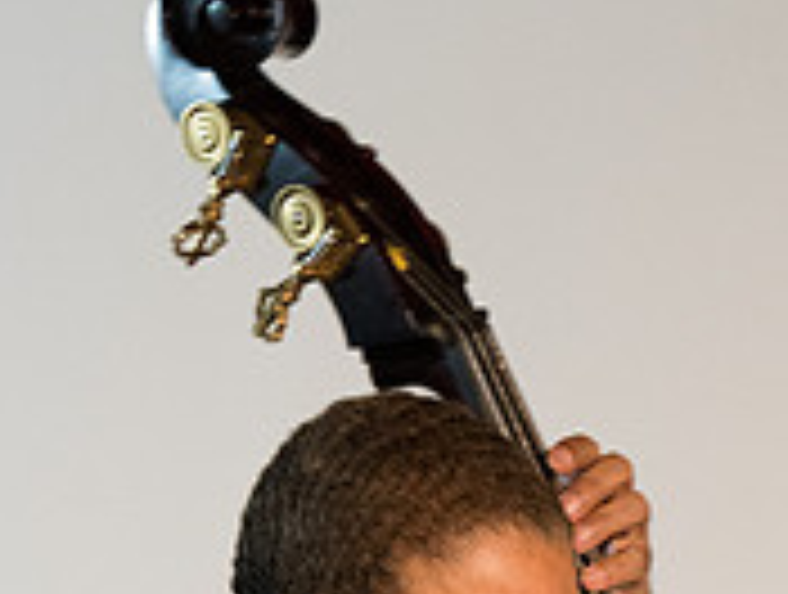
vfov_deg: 2.4
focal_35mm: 629
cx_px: 239
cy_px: 958
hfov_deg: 3.1
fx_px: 14348
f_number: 5.6
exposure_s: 1/30
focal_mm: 170
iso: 6400
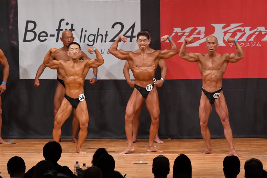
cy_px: 89
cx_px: 134
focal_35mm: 217
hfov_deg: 9.5
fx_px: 1609
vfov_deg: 6.3
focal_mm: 145
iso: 6400
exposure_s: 1/400
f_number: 5.6
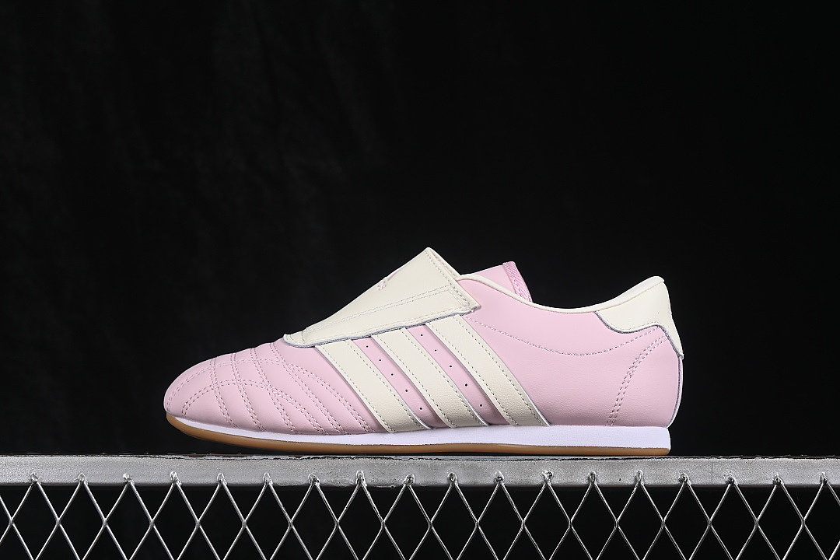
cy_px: 280
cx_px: 420
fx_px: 1750
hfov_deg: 27.0
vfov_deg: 18.2
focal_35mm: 75
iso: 160
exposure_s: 1/80
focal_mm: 50
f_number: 8
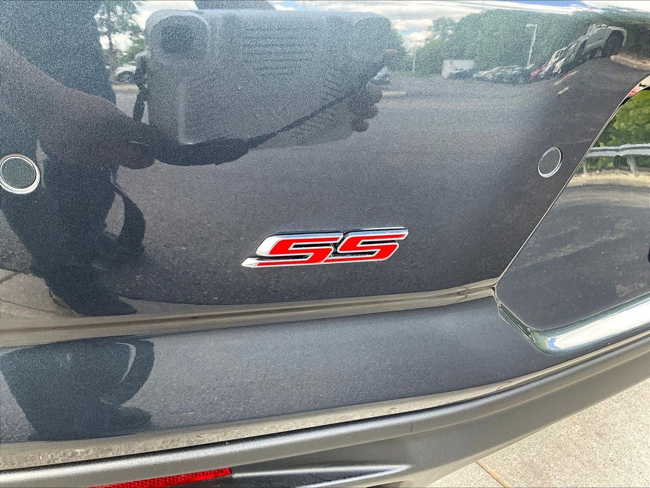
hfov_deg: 61.7
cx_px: 325
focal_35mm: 29
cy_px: 244
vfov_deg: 48.2
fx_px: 545
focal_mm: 3
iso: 50
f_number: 1.8
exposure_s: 1/122
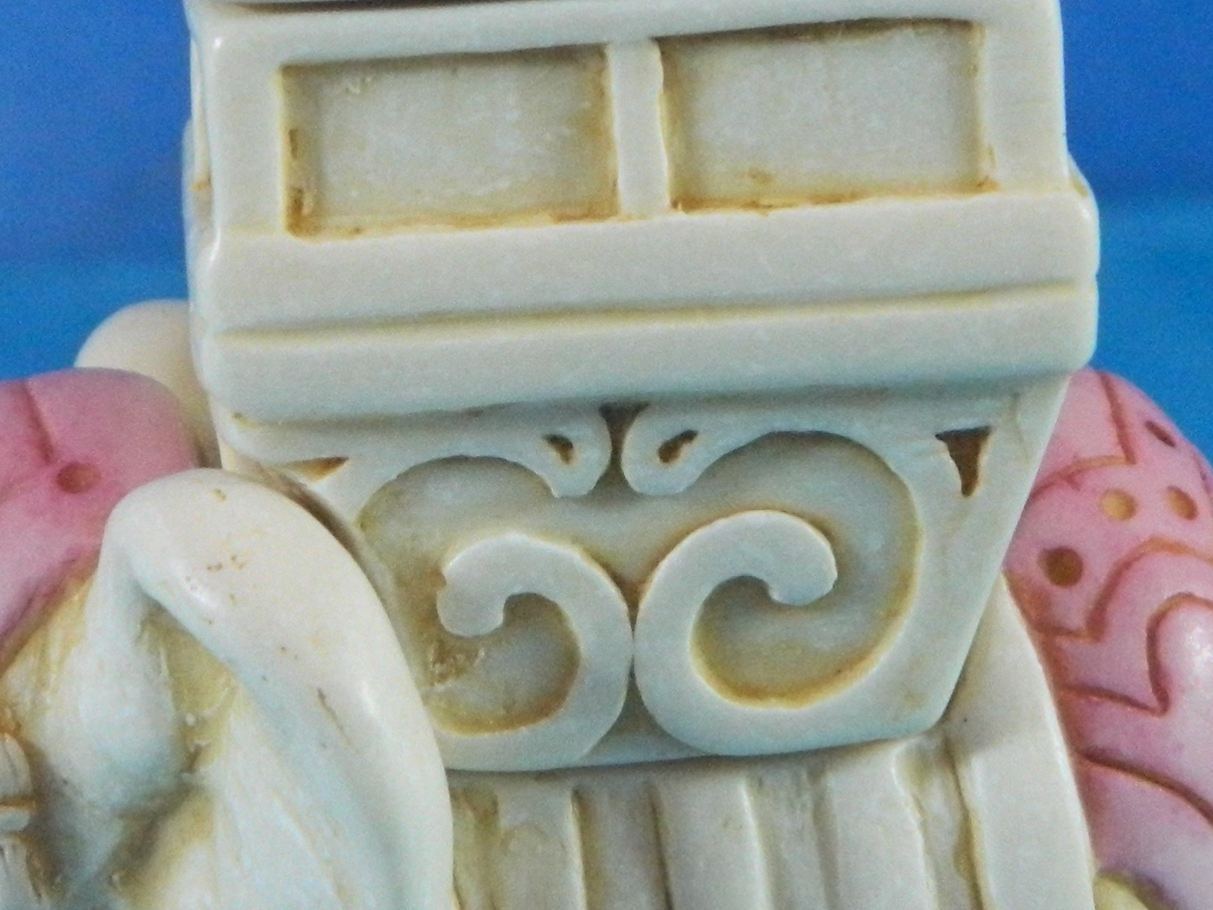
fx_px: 8341
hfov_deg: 8.3
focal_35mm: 238
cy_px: 458
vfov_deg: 6.2
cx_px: 488
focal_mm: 15.1
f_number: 4.2
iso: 400
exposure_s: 1/40
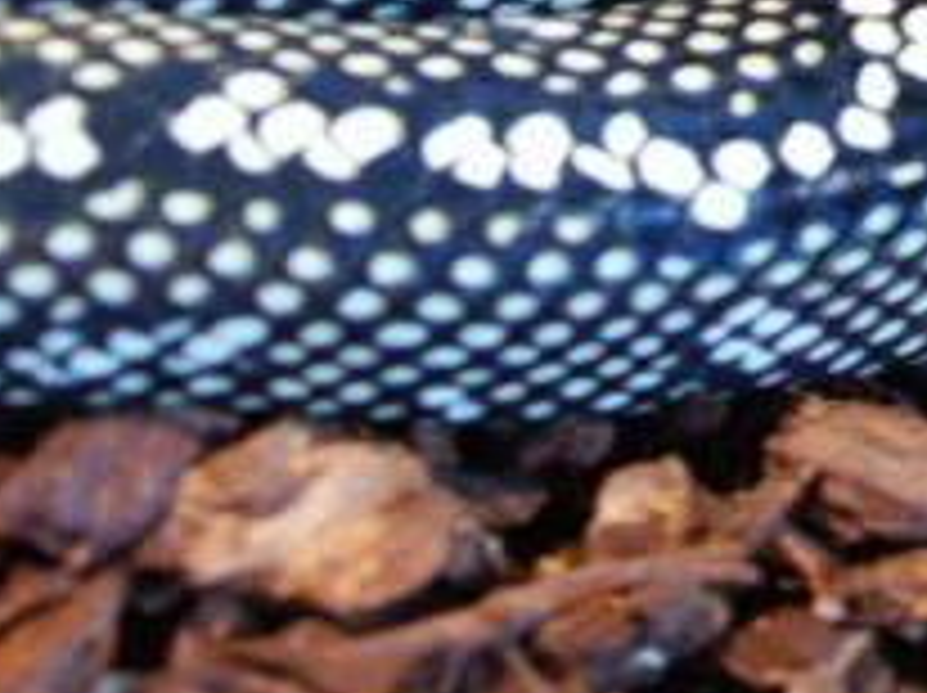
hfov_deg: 20.5
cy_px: -171
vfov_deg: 16.2
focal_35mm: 87
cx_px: 1224
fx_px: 2327
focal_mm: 7.21
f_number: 2.8
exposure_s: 1/6
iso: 200
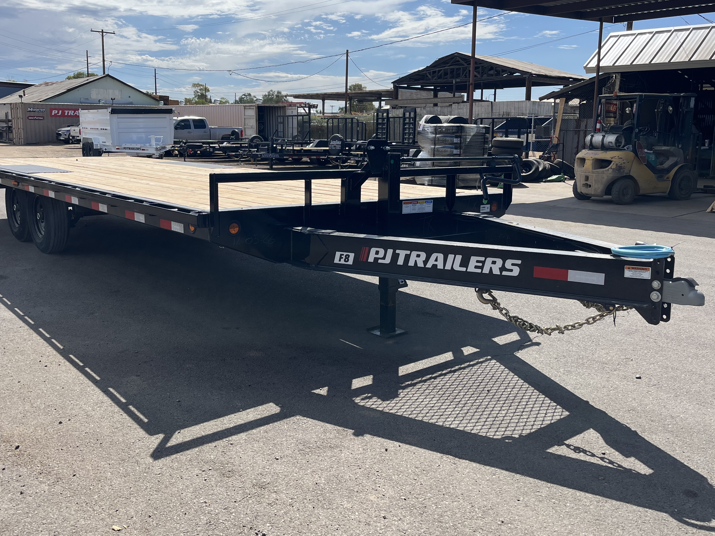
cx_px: 320
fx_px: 661
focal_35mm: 32
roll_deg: -0.9
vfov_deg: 44.0
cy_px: 228
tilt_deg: -8.8
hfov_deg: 56.7
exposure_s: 1/5556
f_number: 1.6
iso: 50
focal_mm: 5.1
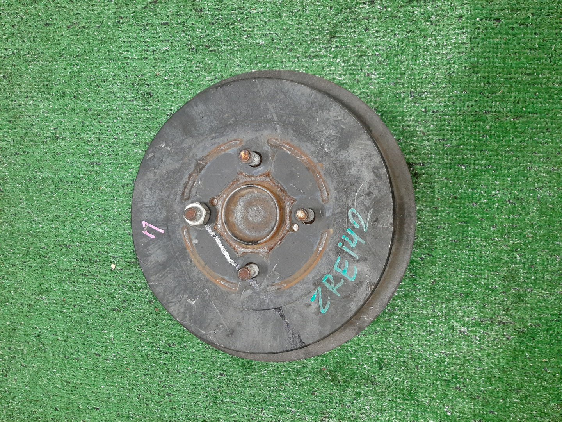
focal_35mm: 26
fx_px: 422
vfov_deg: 53.1
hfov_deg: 67.3
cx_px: 281
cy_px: 211
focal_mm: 3.93
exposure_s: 1/50
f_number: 1.7
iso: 226
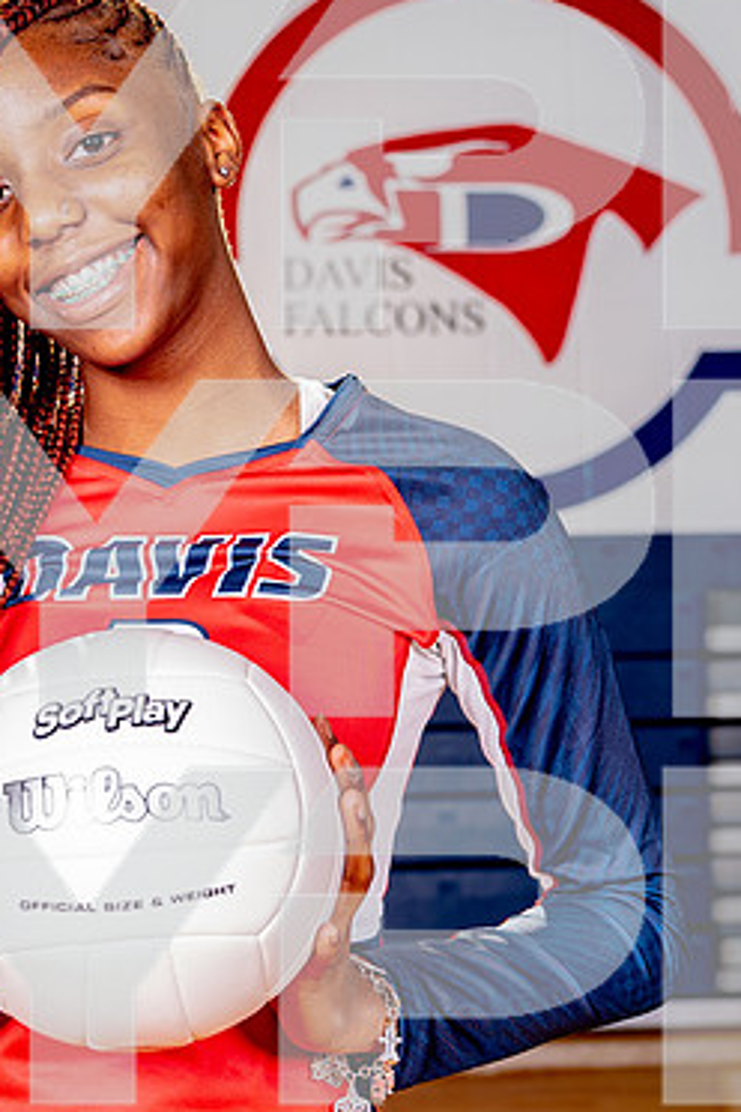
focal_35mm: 64
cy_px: 555
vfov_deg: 31.4
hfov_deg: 21.2
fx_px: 1976
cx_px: 319
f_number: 4.5
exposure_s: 1/125
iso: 125
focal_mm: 37
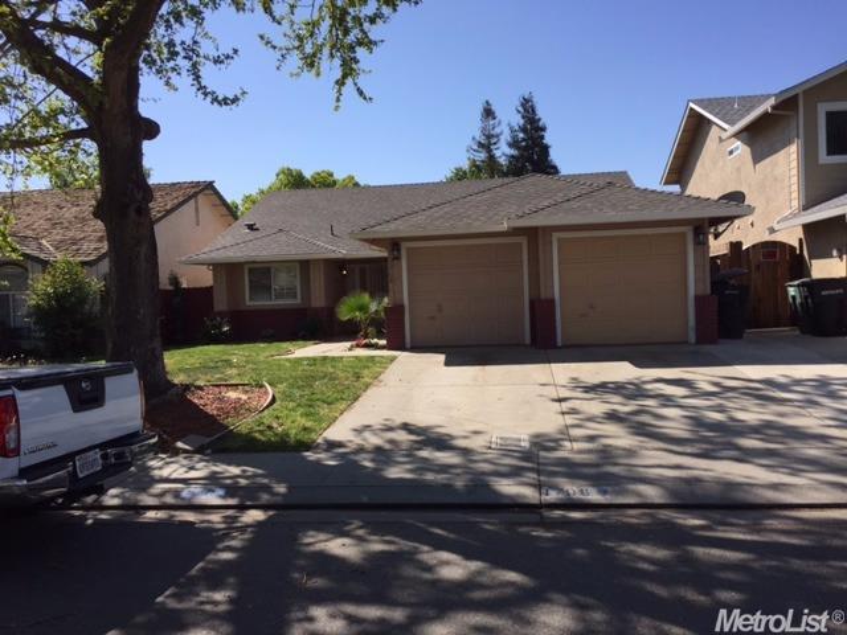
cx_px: 424
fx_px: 710
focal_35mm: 29
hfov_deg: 61.7
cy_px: 318
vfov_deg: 48.2
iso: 32
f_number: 2.2
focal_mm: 4.15
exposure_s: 1/2475
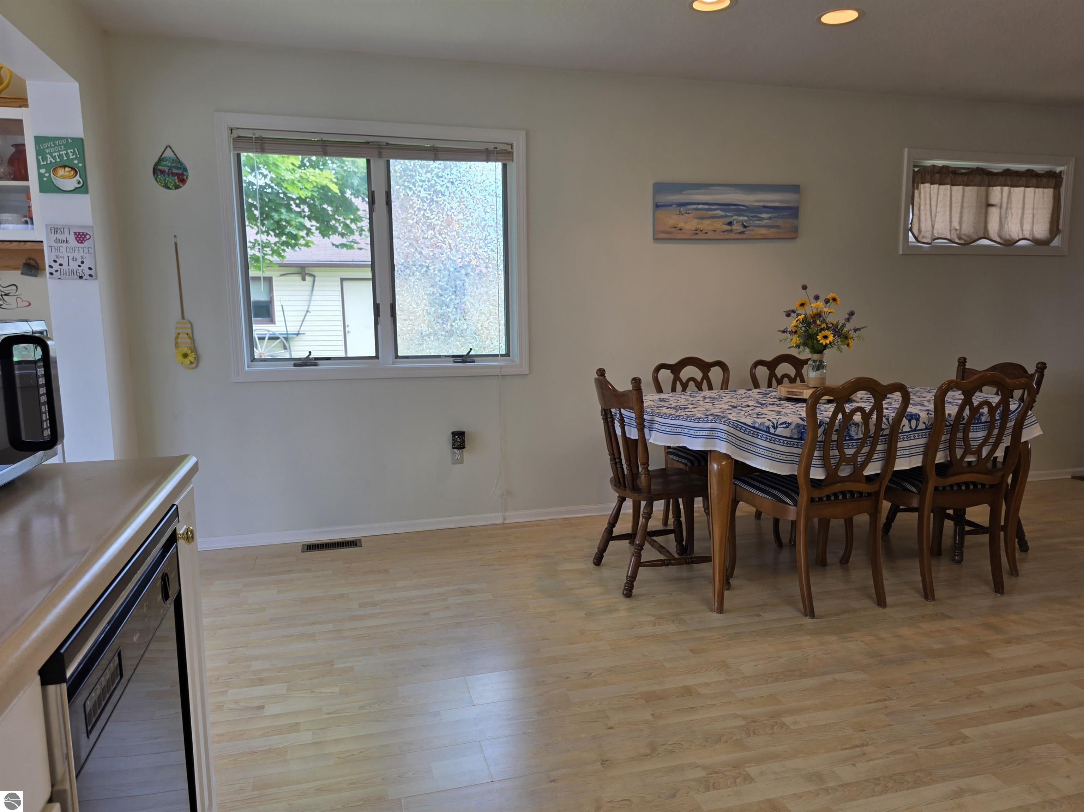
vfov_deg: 58.9
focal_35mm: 23
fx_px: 720
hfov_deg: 73.9
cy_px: 406
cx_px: 542
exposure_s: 1/120
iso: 32
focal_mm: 6.3
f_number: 1.7
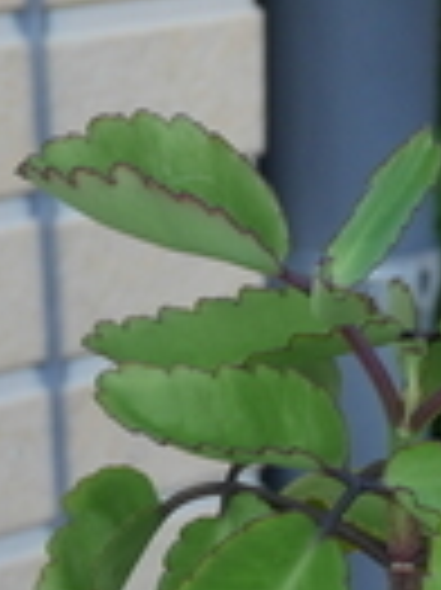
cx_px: 790
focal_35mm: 165
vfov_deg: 10.9
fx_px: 2807
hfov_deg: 8.6
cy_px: 1175
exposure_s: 1/100
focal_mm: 18
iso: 200
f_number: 4.2
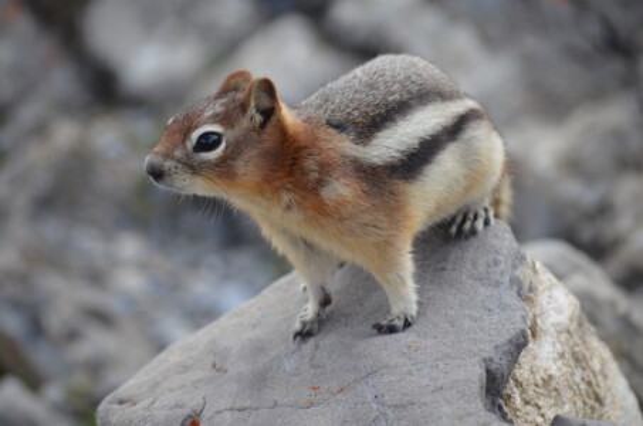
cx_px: 322
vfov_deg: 5.5
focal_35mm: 248
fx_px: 4411
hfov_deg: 8.3
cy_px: 213
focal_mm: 165
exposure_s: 1/500
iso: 250
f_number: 5.6
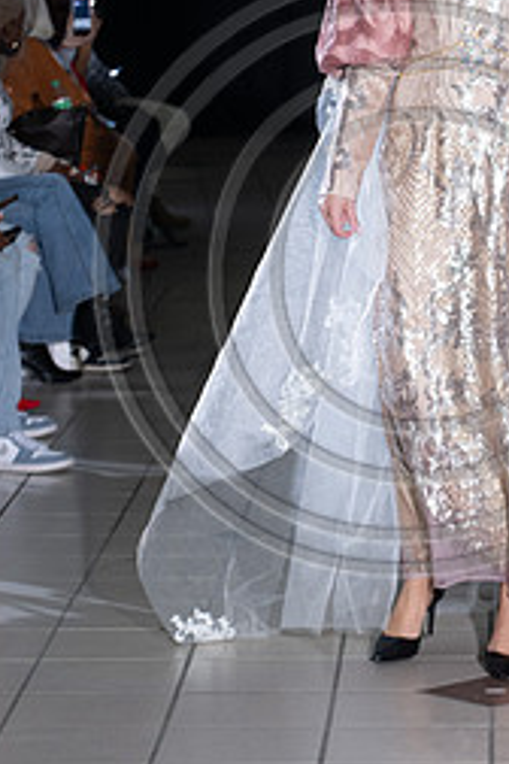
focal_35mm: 182
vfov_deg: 11.3
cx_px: 400
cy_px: 270
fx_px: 3860
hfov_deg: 7.5
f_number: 6.3
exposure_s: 1/160
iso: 1000
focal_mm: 102
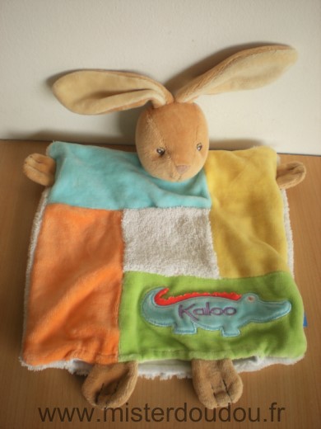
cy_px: 214
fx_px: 470
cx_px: 160
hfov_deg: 37.7
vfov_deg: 49.0
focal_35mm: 38
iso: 64
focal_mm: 6.3
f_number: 3.1
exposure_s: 1/84
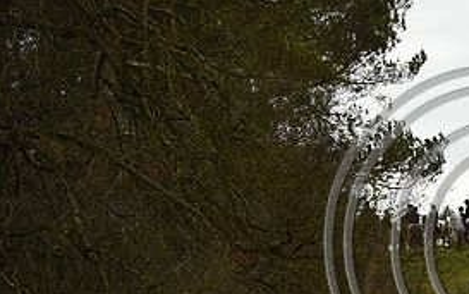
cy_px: 218
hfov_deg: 4.8
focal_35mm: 433
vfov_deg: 3.0
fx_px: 5538
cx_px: 483
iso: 280
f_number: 4.5
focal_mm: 200
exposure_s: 1/1250
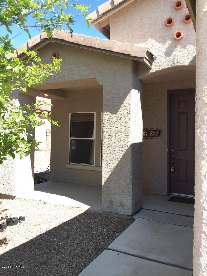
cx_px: 104
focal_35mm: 29
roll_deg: -0.4
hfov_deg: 48.2
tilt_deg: +0.7
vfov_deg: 61.6
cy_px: 138
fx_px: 231
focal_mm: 4.15
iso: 32
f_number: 2.2
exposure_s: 1/416
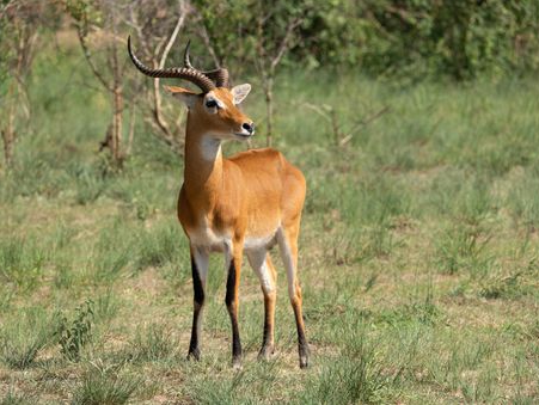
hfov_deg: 4.5
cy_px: 202
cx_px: 286
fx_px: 6794
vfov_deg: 3.4
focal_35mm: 436
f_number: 10
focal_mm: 400
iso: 320
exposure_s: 1/400
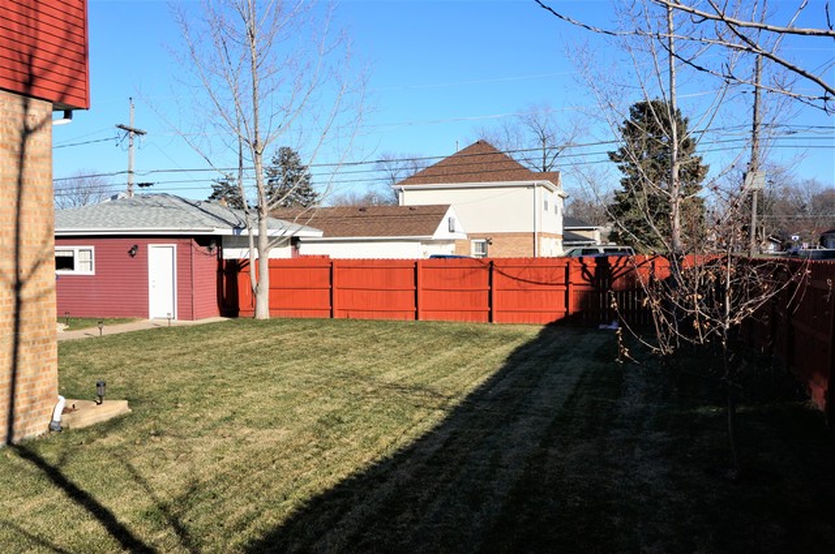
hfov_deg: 53.2
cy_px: 277
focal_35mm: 36
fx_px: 834
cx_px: 418
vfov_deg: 36.8
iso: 100
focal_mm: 24
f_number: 13
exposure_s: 1/125
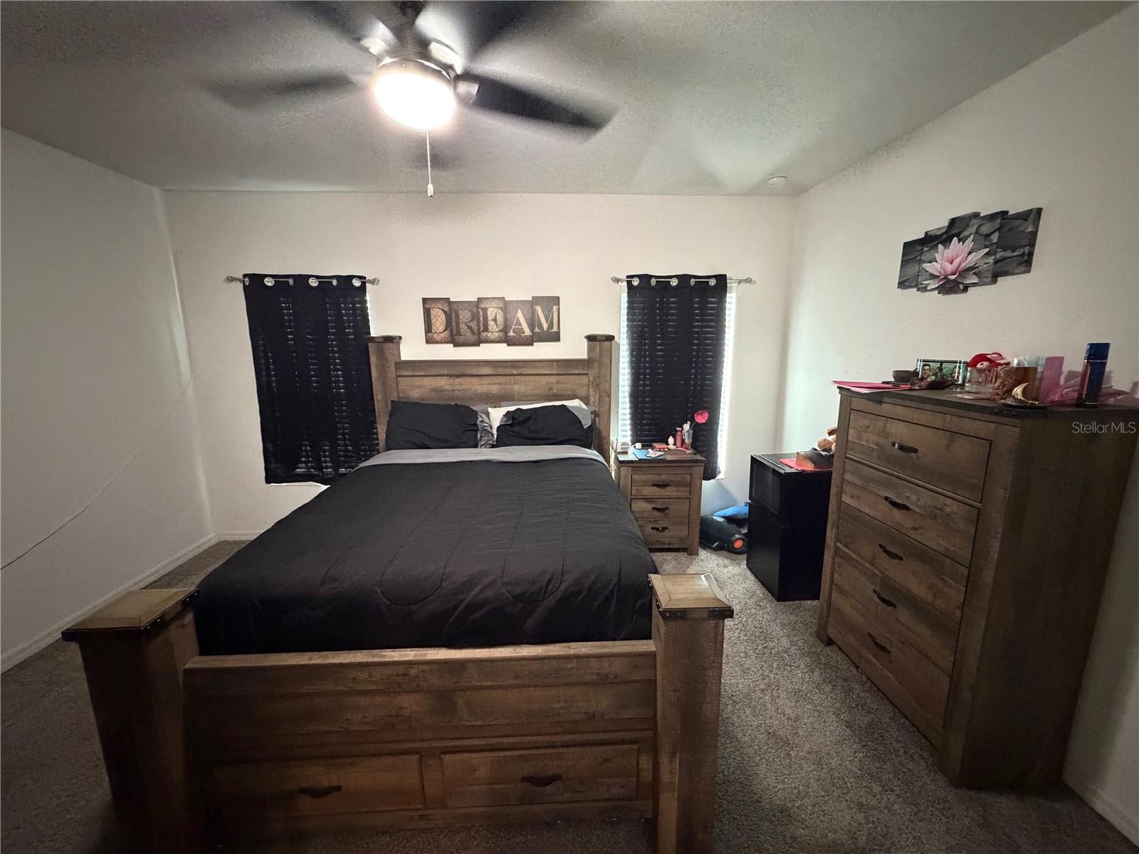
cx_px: 570
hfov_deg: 102.1
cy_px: 427
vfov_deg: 85.7
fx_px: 461
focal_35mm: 14
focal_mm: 2.22
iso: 1250
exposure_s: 1/40
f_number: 2.2
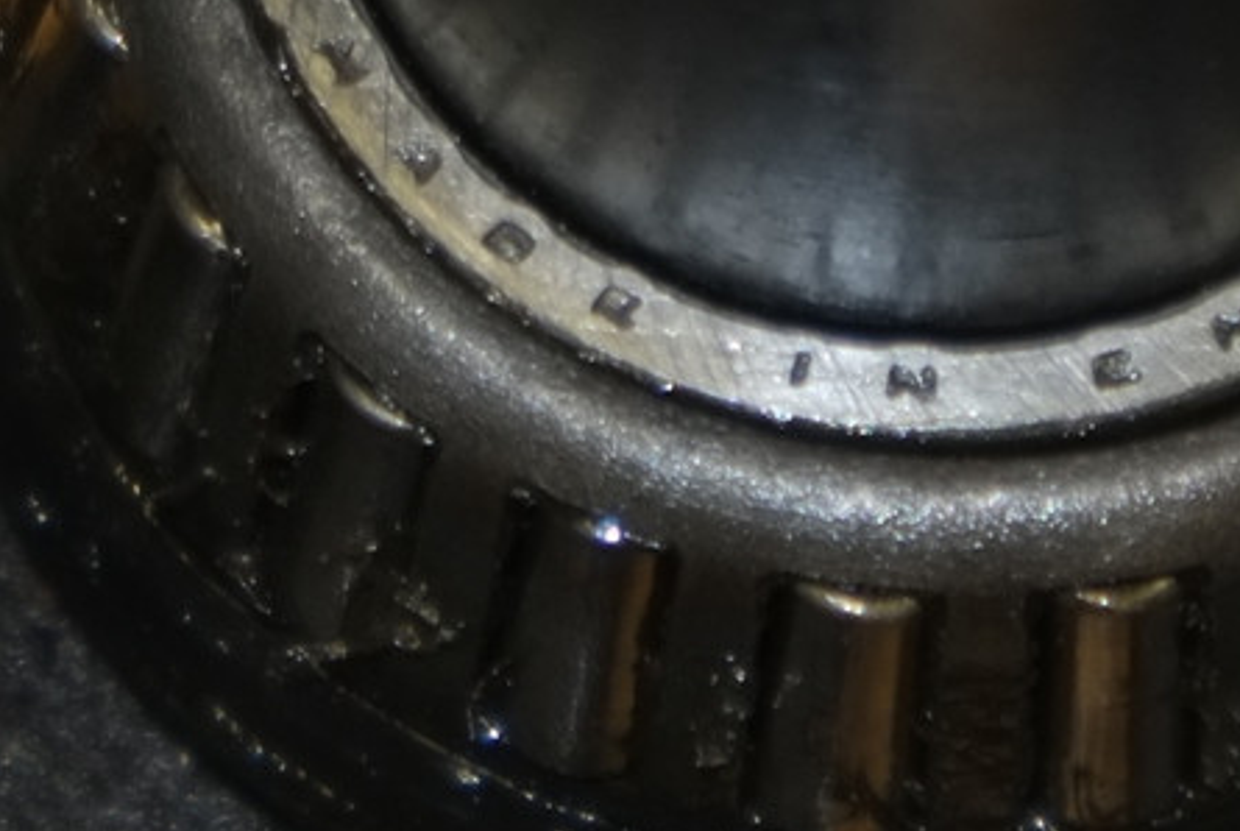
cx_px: 949
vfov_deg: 6.2
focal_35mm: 223
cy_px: 195
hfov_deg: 9.2
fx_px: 7691
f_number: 4
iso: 200
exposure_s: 1/20
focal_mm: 55
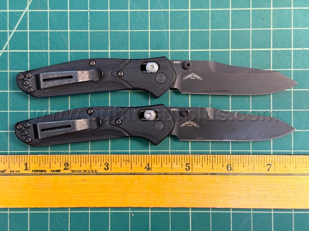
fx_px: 428
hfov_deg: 39.7
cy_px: 116
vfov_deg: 30.3
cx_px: 154
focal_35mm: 48
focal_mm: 6.76
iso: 64
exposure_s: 1/120
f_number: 1.78
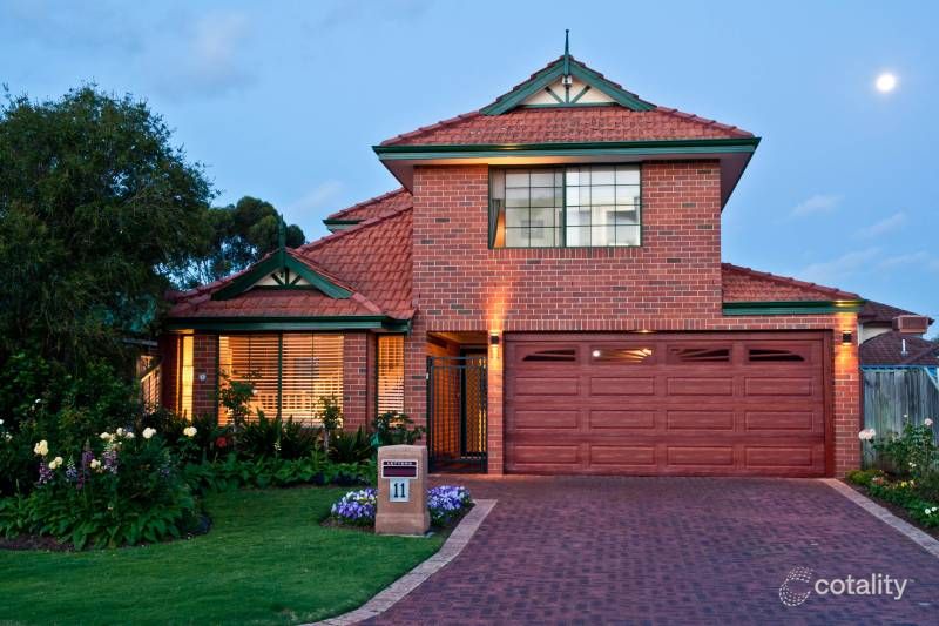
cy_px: 313
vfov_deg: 35.0
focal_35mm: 38
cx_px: 470
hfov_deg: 50.7
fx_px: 991
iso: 400
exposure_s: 3
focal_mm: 38
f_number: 22
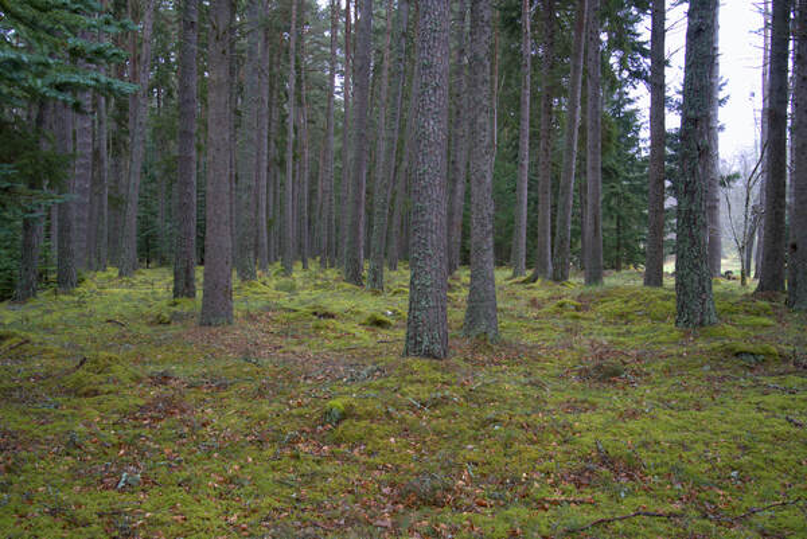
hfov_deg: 50.7
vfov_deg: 35.1
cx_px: 404
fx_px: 852
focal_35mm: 38
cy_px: 270
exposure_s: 1/40
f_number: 11
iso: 1000
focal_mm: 38
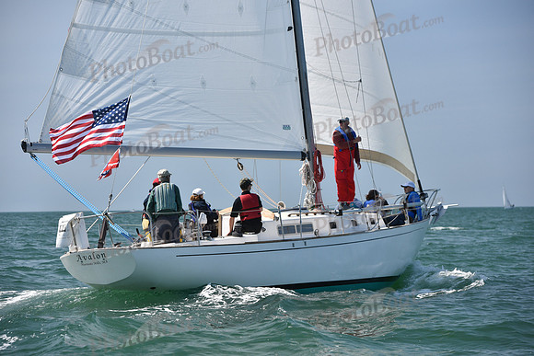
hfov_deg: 16.8
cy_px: 178
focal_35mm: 122
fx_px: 1810
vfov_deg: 11.2
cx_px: 267
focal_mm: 122
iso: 320
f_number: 5
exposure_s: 1/800
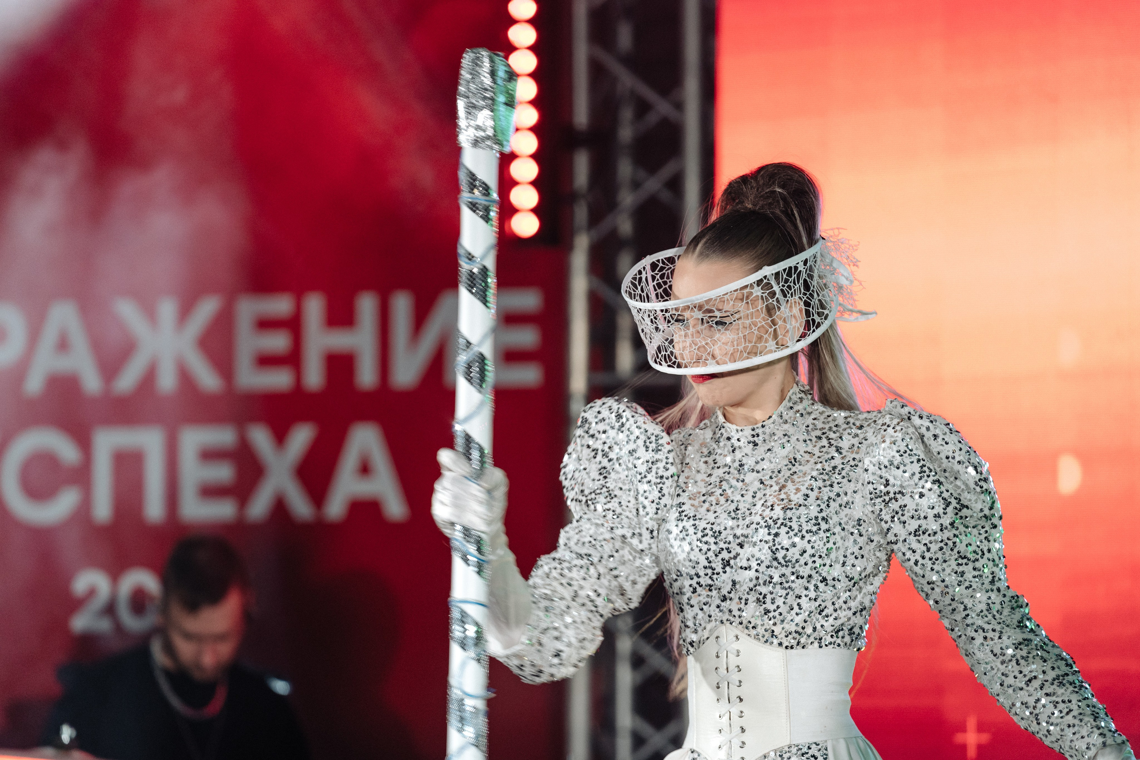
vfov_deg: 6.9
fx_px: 6333
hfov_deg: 10.3
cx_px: 570
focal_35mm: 200
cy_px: 380
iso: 2500
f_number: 3.5
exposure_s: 1/160
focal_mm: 200
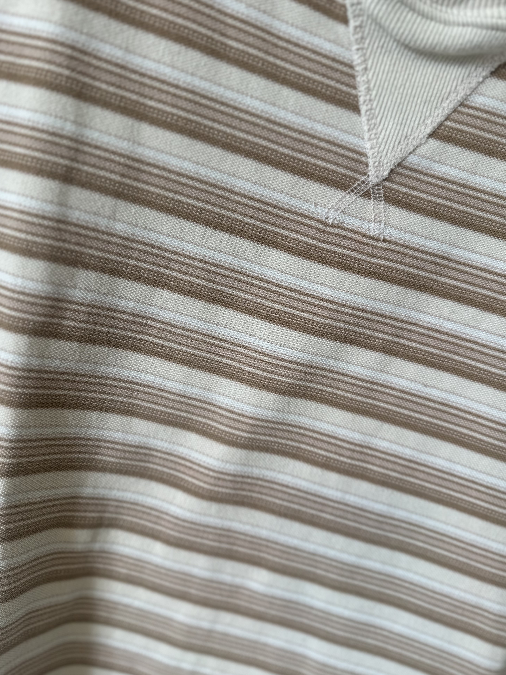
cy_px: 346
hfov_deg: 54.9
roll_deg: -14.5
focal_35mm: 25
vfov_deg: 69.4
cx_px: 256
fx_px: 487
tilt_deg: -13.6
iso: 80
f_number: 1.78
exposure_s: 1/120
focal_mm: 6.86
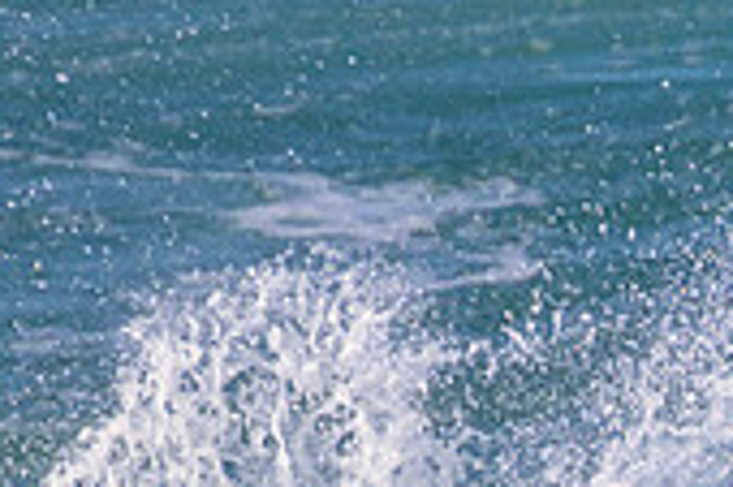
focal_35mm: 3157
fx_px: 64217
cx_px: 1240
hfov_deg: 0.7
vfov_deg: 0.4
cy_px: 859
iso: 800
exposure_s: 1/2000
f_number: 11
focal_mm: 800
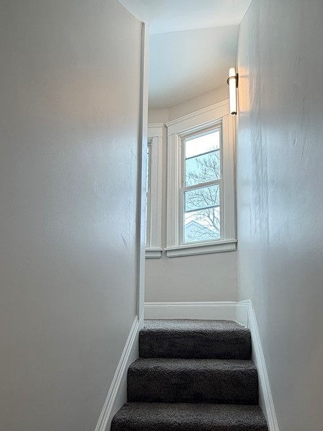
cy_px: 274
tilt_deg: +7.2
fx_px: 274
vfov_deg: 74.8
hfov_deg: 60.7
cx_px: 188
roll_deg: +2.5
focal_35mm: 22
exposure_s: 1/120
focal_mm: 2.22
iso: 125
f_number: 2.2
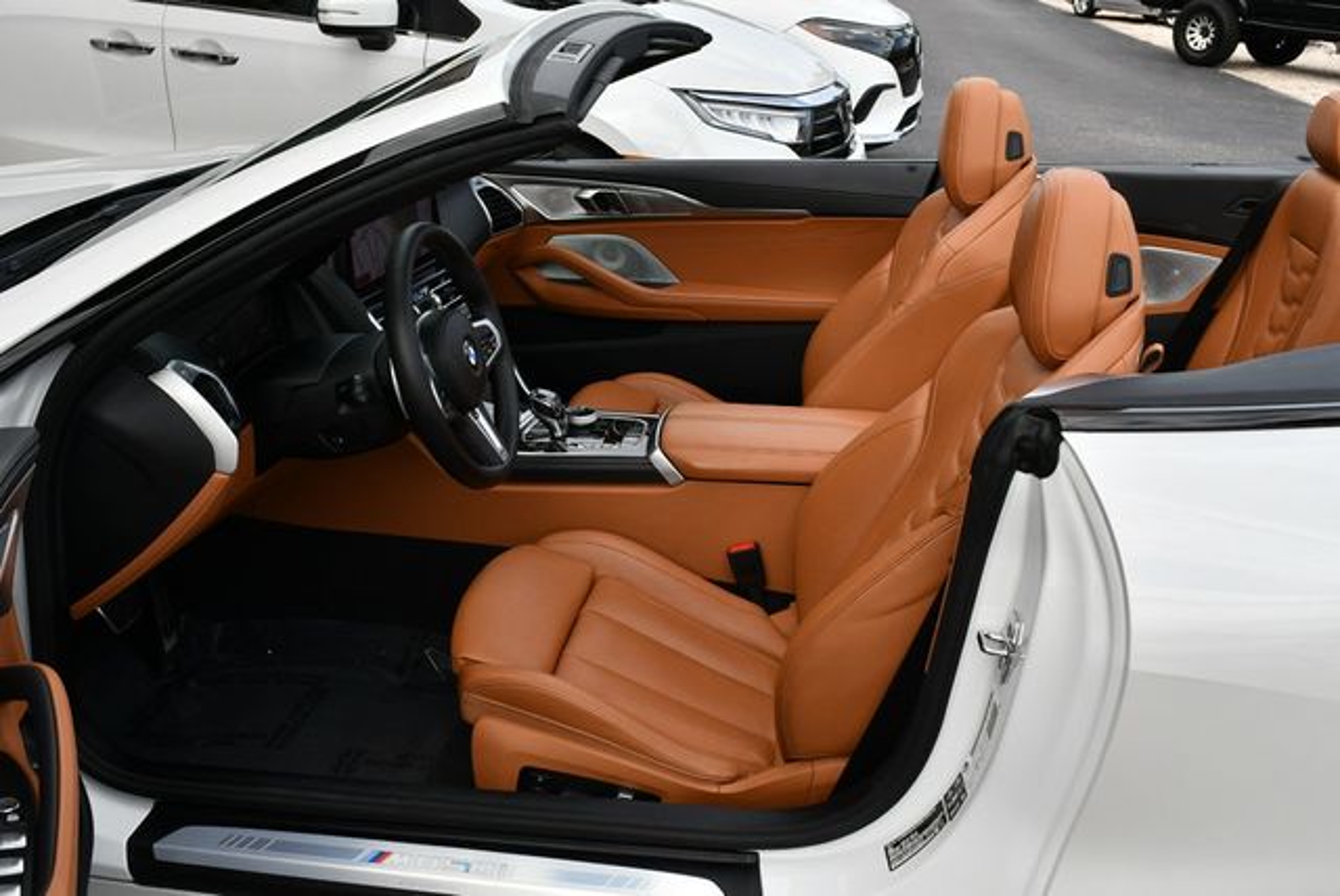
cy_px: 448
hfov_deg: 53.1
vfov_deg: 36.9
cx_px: 670
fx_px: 1341
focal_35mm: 36
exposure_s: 1/250
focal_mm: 18
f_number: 8
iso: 180
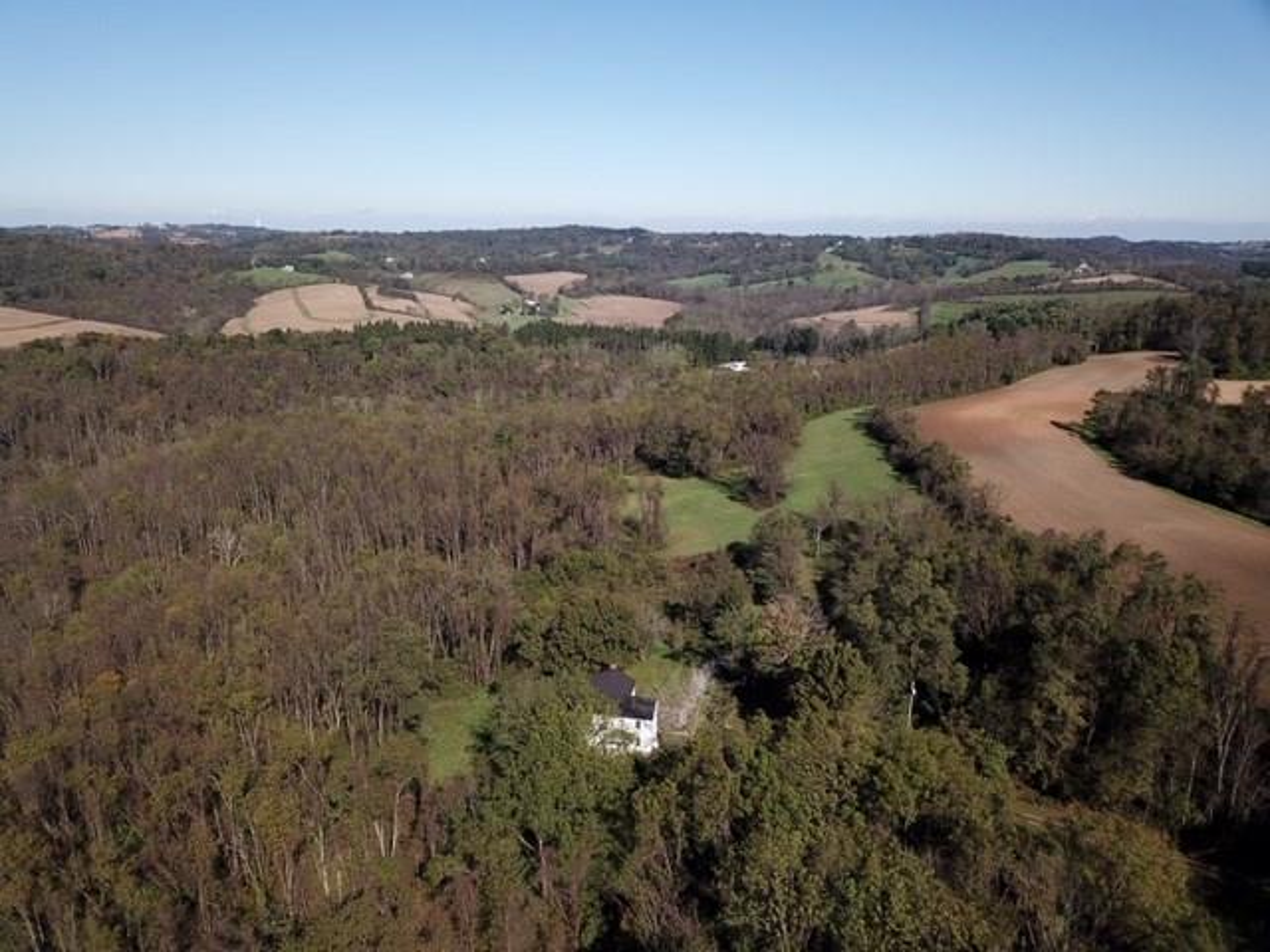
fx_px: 954
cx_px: 635
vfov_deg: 53.1
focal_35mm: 26
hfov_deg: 67.3
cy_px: 476
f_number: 2.2
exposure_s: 1/1669
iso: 100
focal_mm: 4.73
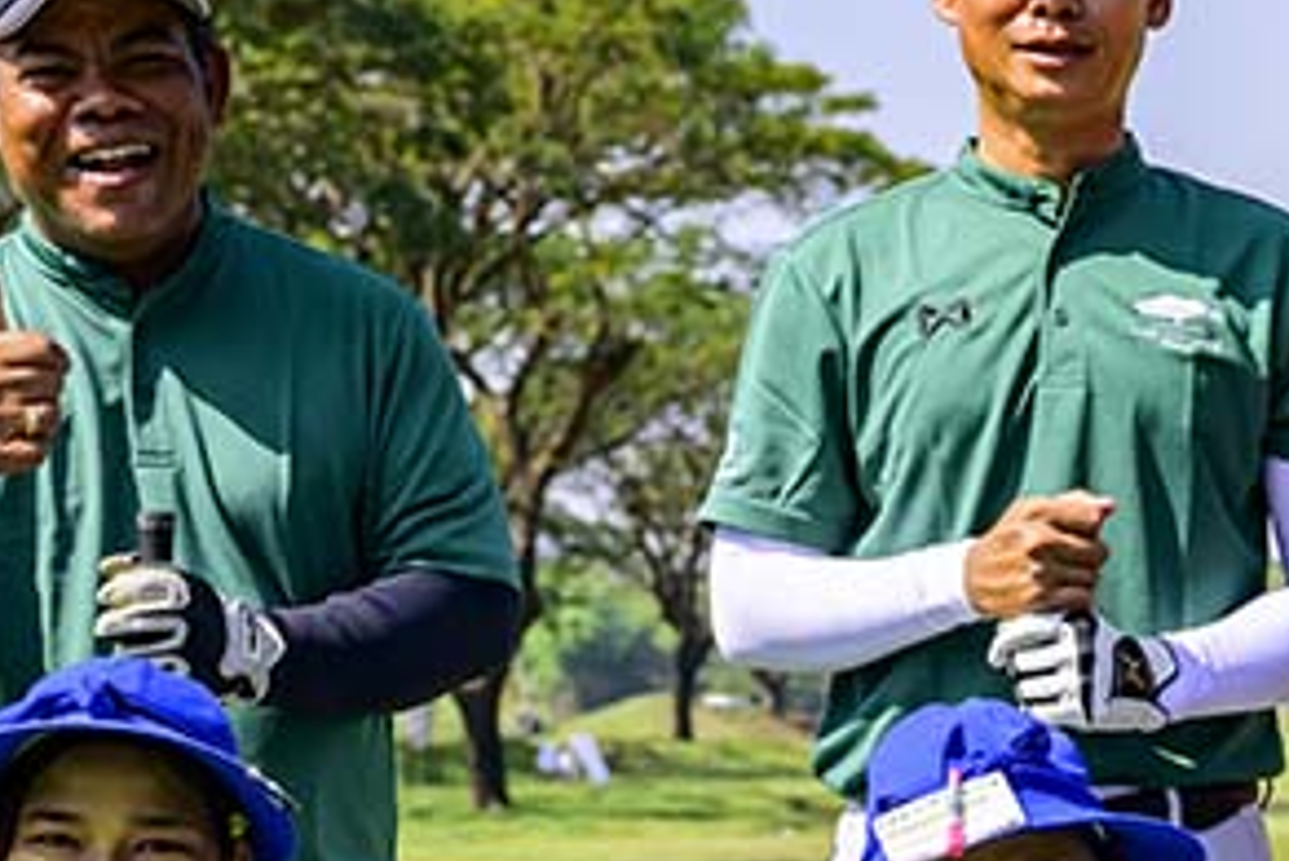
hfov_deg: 13.6
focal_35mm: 148
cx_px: 1457
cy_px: 1051
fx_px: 5302
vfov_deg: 9.2
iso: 320
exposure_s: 1/1600
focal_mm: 45
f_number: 5
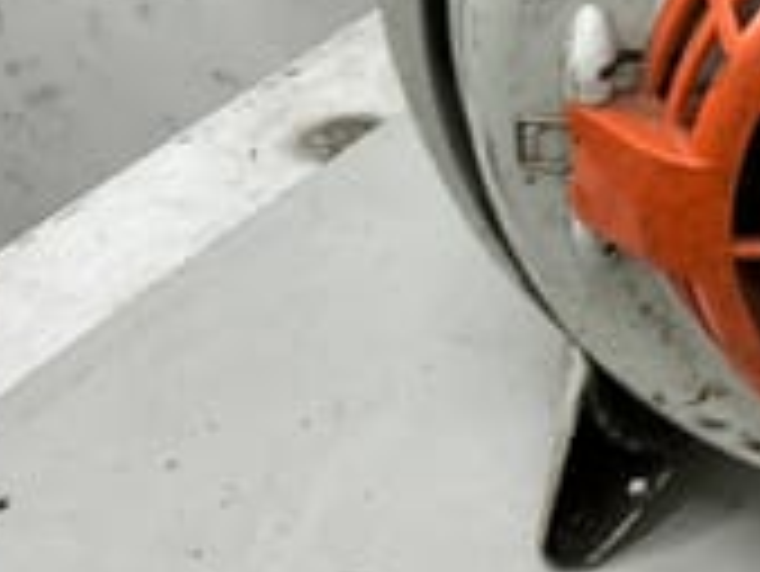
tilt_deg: -29.9
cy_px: 20
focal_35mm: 83
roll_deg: -1.8
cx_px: 913
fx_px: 1824
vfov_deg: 17.4
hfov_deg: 21.8
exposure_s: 1/50
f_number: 1.8
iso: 50
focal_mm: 3
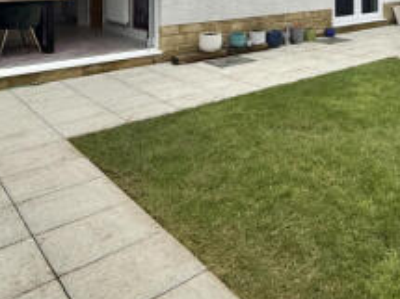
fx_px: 439
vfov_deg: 32.9
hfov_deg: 41.8
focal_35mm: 38
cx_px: 408
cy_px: -32
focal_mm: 2.22
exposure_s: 1/1464
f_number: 2.2
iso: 64
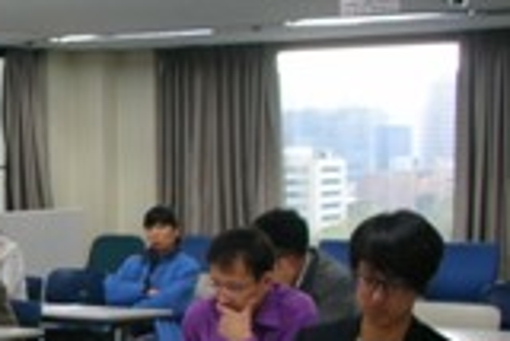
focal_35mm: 102
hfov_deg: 18.3
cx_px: -198
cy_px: 255
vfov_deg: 13.4
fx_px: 1446
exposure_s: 1/17.4
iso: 50
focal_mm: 5.8
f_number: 3
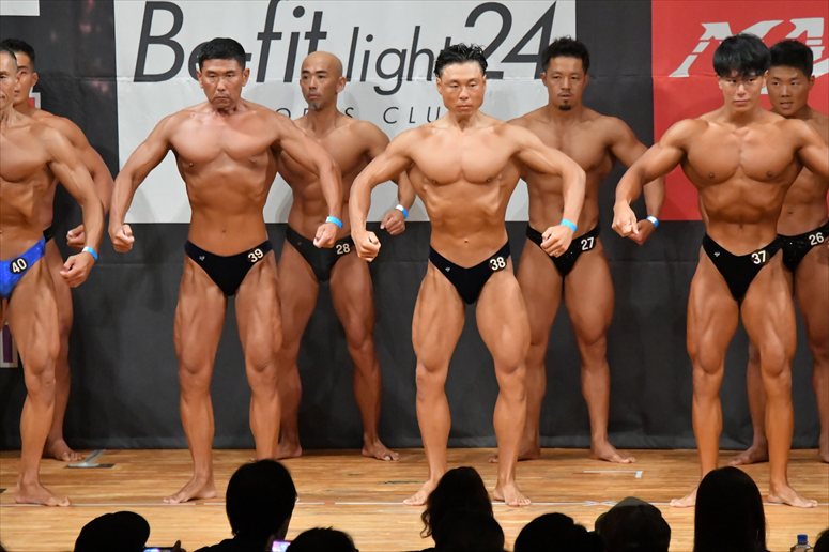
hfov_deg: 7.6
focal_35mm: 270
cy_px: 276
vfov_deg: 5.1
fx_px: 6215
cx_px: 414
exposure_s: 1/400
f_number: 5.6
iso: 10000
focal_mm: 180
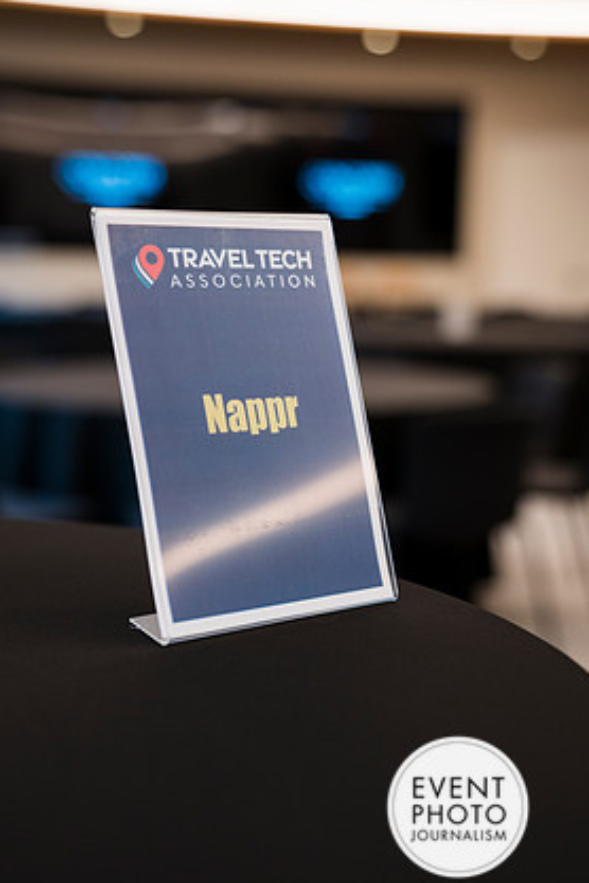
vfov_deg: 36.9
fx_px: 1325
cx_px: 280
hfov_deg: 25.1
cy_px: 468
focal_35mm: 54
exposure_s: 1/200
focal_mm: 50
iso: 800
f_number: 3.2
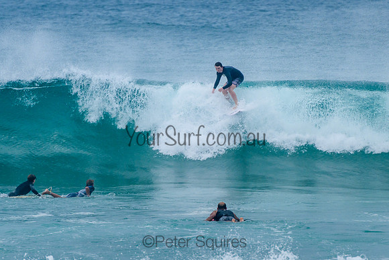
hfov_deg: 3.7
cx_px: 235
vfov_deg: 2.5
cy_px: 128
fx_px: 5948
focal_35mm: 550
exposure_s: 1/2000
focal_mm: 400
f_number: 8
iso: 500
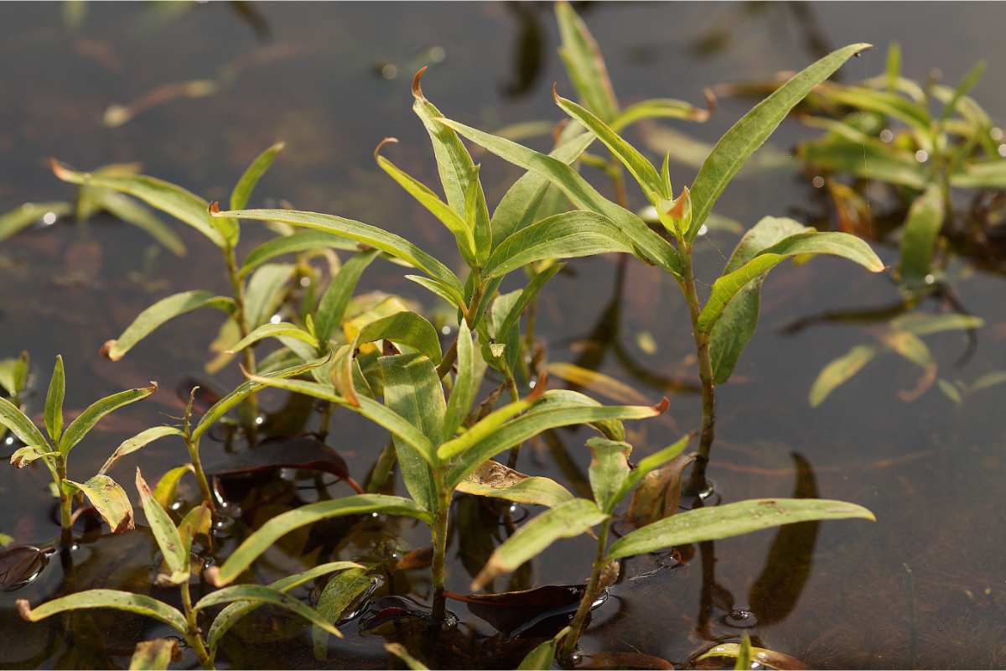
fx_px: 4191
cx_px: 503
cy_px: 336
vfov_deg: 9.1
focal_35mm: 150
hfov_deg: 13.7
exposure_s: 1/320
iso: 100
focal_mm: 100
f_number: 5
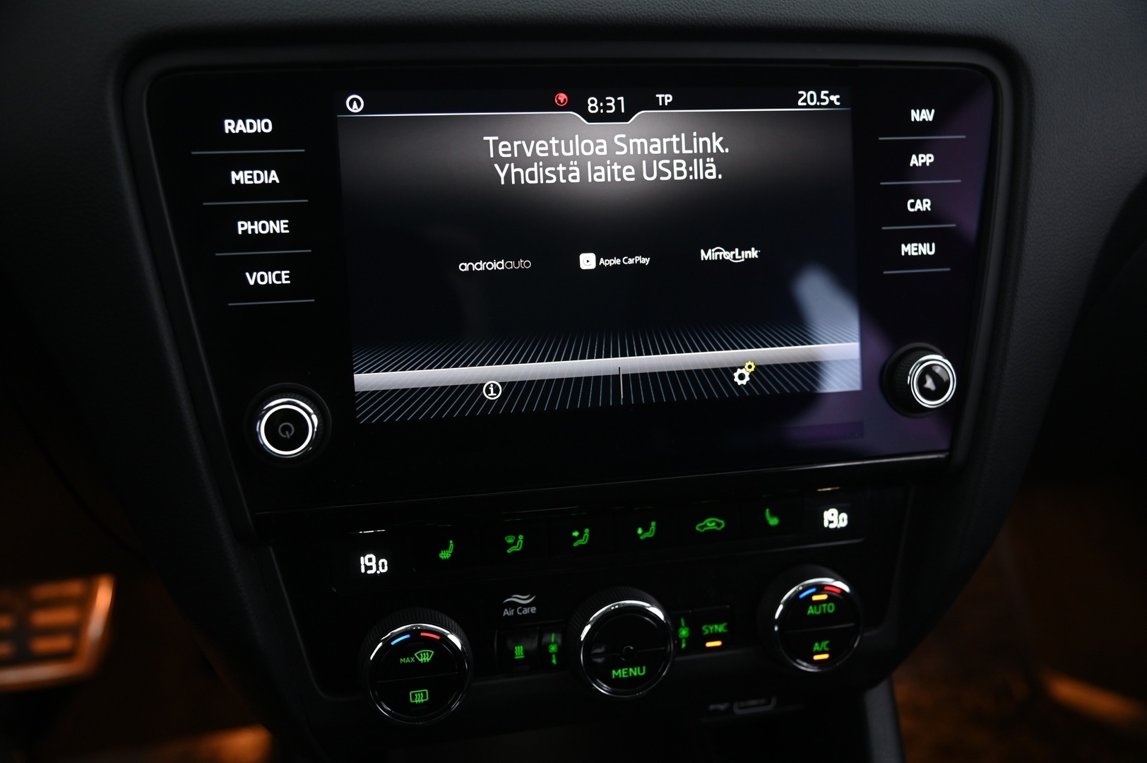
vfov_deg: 37.8
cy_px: 382
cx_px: 574
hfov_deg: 54.5
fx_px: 1114
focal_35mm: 35
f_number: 4
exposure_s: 1/20
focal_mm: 35
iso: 2000
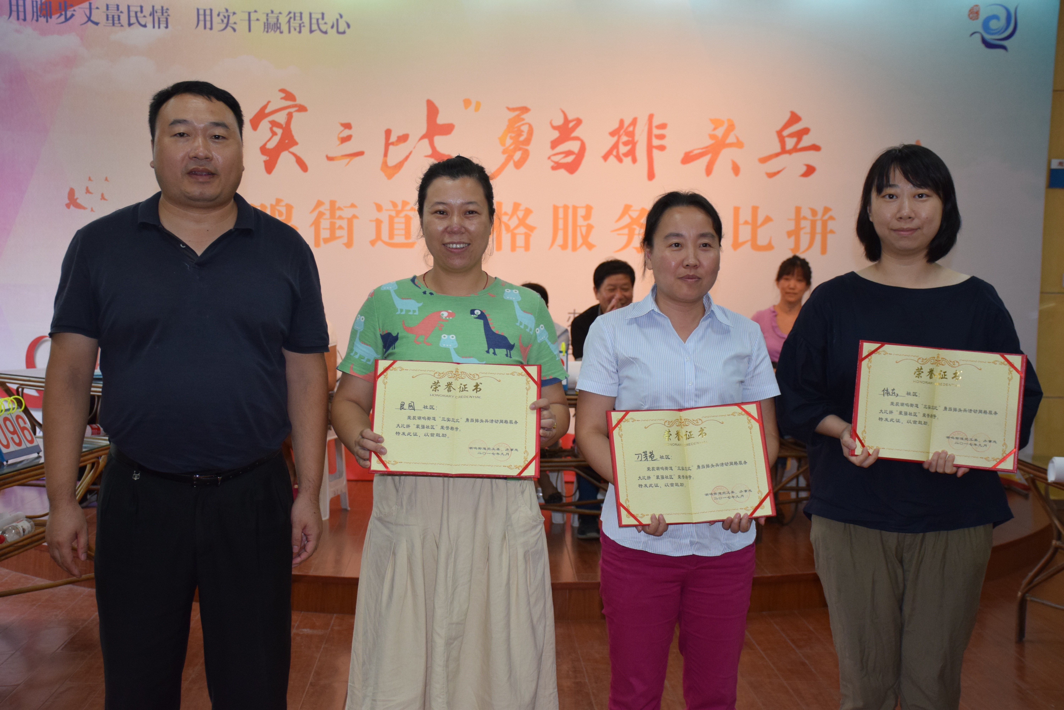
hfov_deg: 37.9
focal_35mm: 52
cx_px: 532
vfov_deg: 25.8
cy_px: 355
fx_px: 1552
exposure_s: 1/60
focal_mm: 35
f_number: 4.2
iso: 900
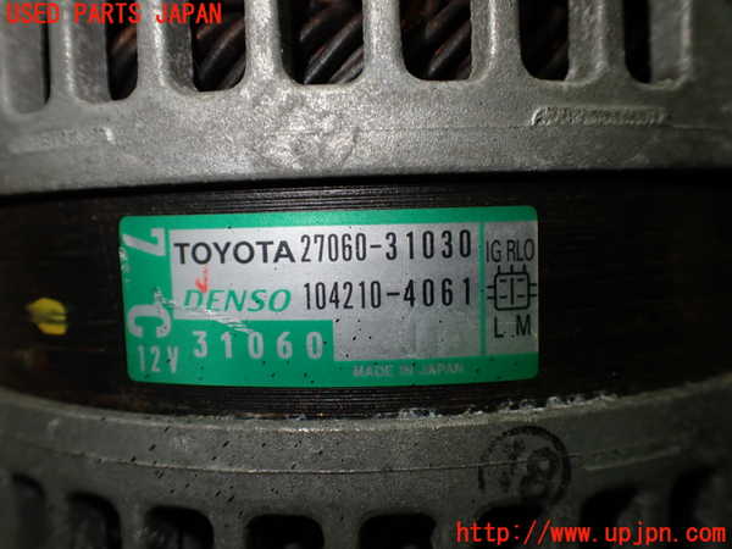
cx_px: 366
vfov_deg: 44.2
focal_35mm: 32
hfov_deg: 56.8
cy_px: 274
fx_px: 677
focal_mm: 5.79
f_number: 2.4
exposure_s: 1/125
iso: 100
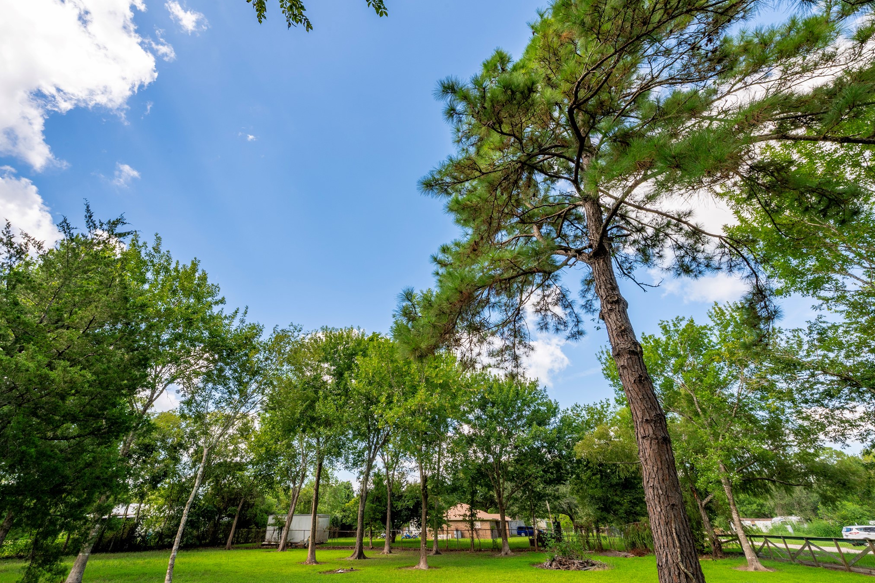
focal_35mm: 15
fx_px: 365
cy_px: 294
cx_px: 407
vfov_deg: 77.3
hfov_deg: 100.2
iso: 125
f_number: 14
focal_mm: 14
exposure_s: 1/50
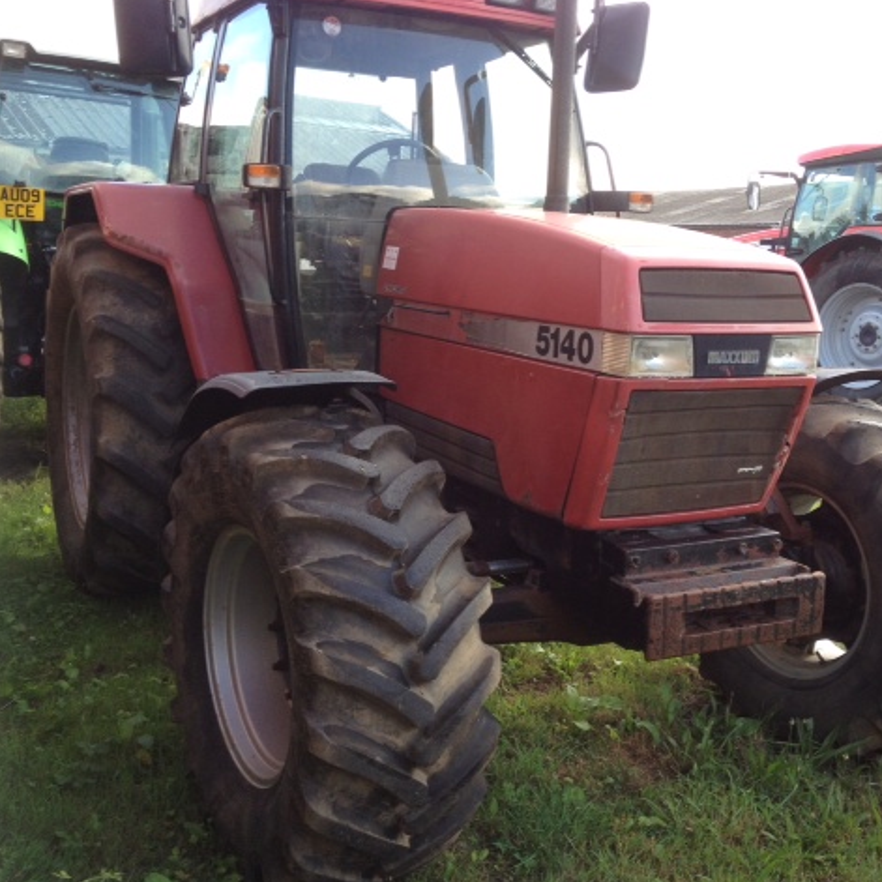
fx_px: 1211
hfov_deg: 39.9
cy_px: 444
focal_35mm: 42
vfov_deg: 40.0
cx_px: 502
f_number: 2.4
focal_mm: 4.28
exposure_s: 1/205
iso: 50
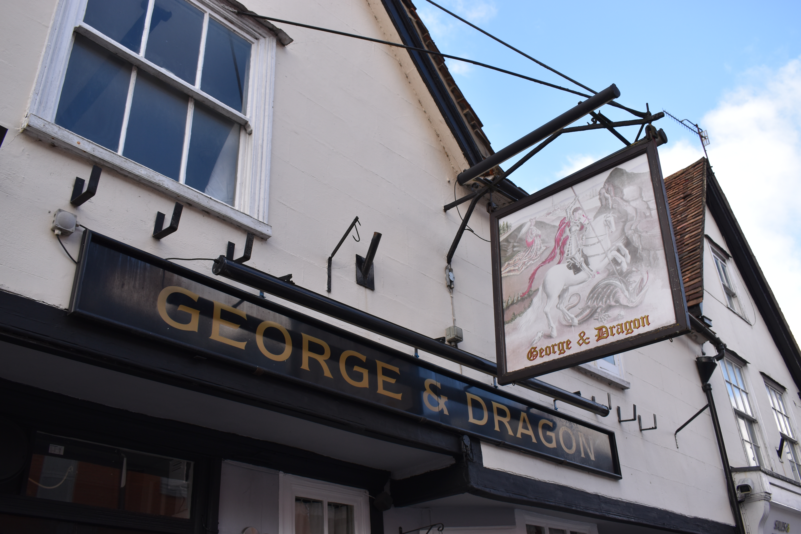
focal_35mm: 33
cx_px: 400
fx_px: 734
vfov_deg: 40.0
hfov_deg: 57.2
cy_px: 267
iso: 220
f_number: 5.6
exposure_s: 1/250
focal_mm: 22
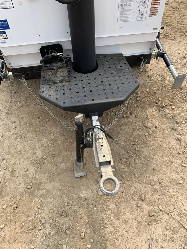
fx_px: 187
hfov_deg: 53.1
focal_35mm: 26
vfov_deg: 67.3
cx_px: 94
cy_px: 124
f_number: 1.8
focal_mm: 4.25
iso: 25
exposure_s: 1/1100
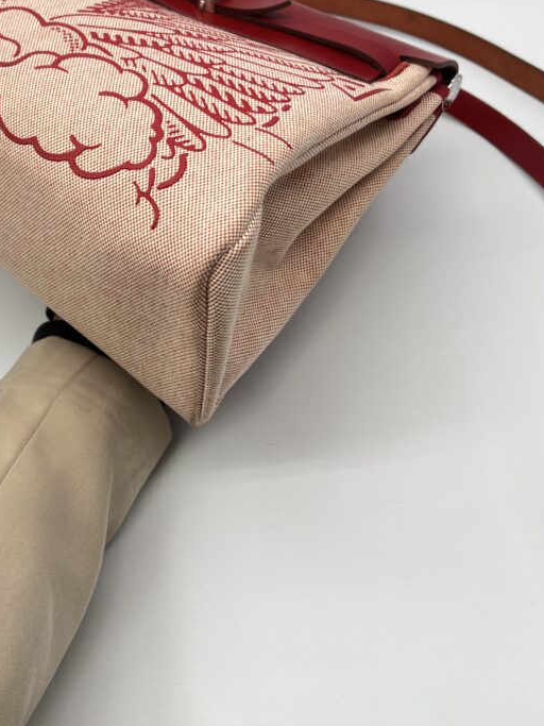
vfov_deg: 46.2
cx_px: 157
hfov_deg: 36.2
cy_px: 185
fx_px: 817
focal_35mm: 39
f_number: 1.5
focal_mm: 5.7
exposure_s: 1/119
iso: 32
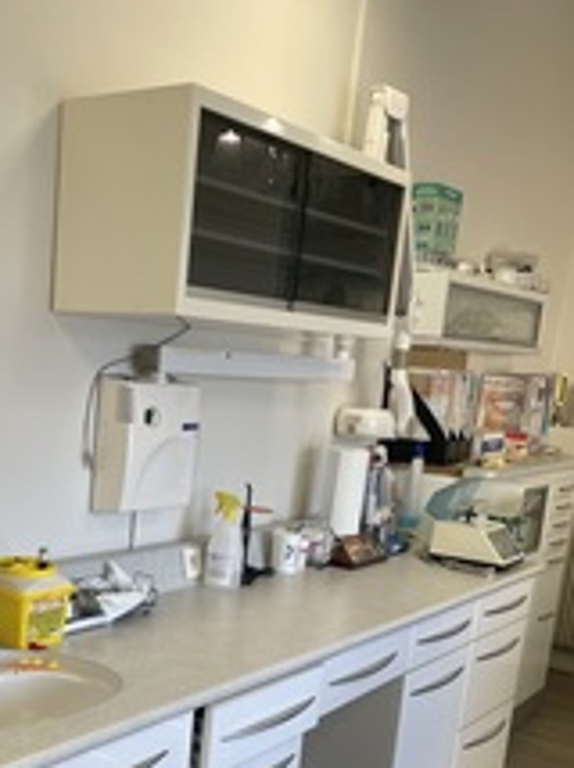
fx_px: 1041
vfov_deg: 39.1
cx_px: 93
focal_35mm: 47
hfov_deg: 29.9
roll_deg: -3.0
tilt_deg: -13.7
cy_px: 598
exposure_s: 1/100
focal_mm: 4.2
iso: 32
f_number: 1.6
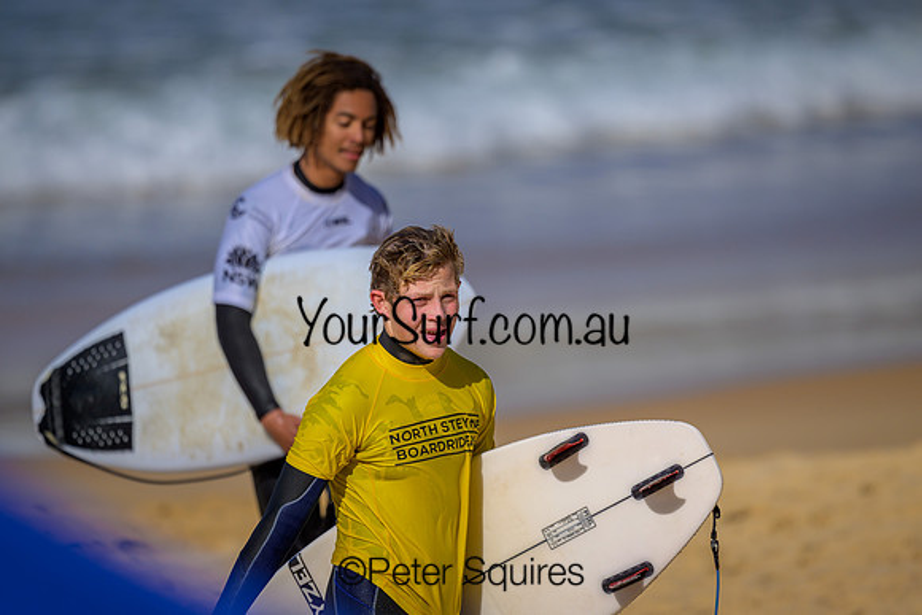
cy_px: 305
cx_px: 465
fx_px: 20678
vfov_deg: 1.7
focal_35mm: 807
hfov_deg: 2.6
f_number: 6.3
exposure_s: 1/2000
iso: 160
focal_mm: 800
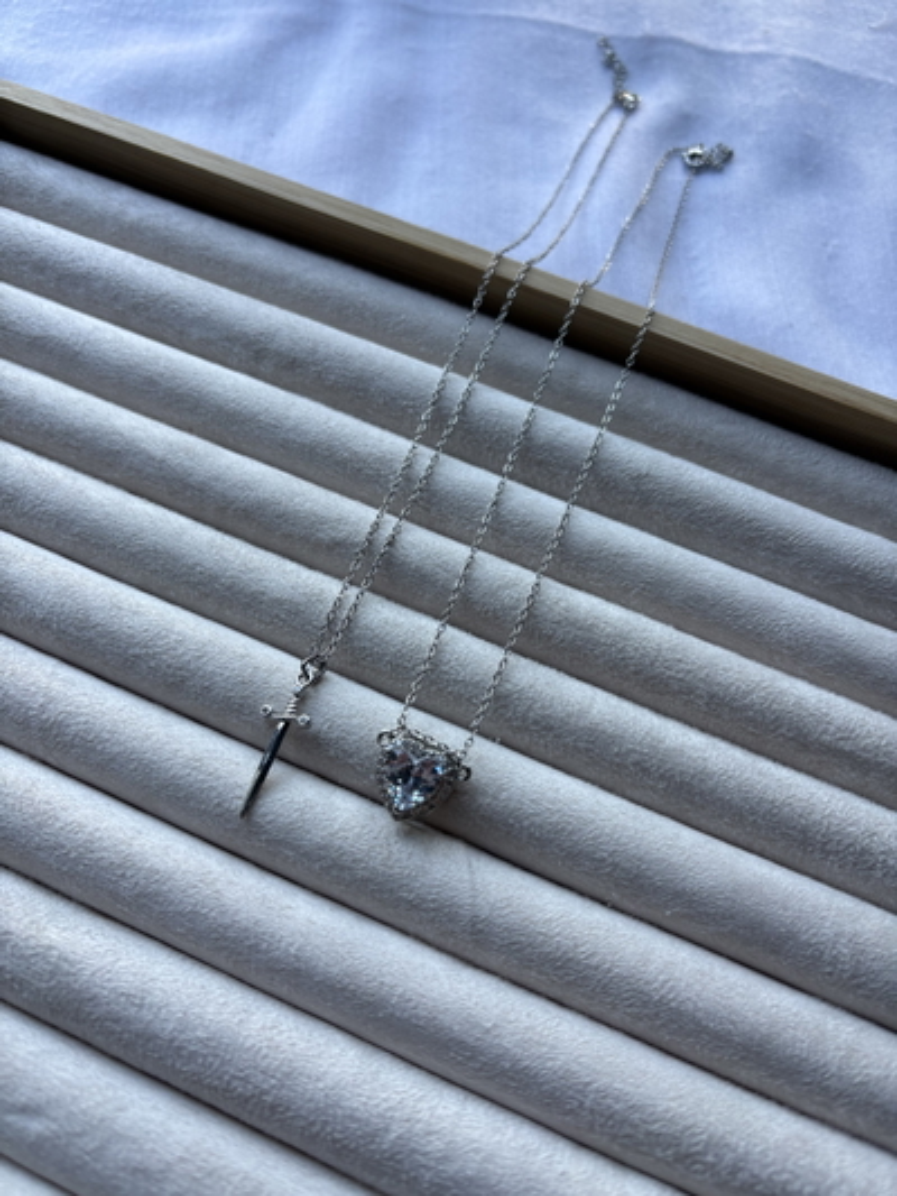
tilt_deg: -64.3
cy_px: 598
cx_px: 448
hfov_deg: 53.1
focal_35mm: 26
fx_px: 898
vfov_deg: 67.3
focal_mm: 5.96
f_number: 1.6
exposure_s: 1/217
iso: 40
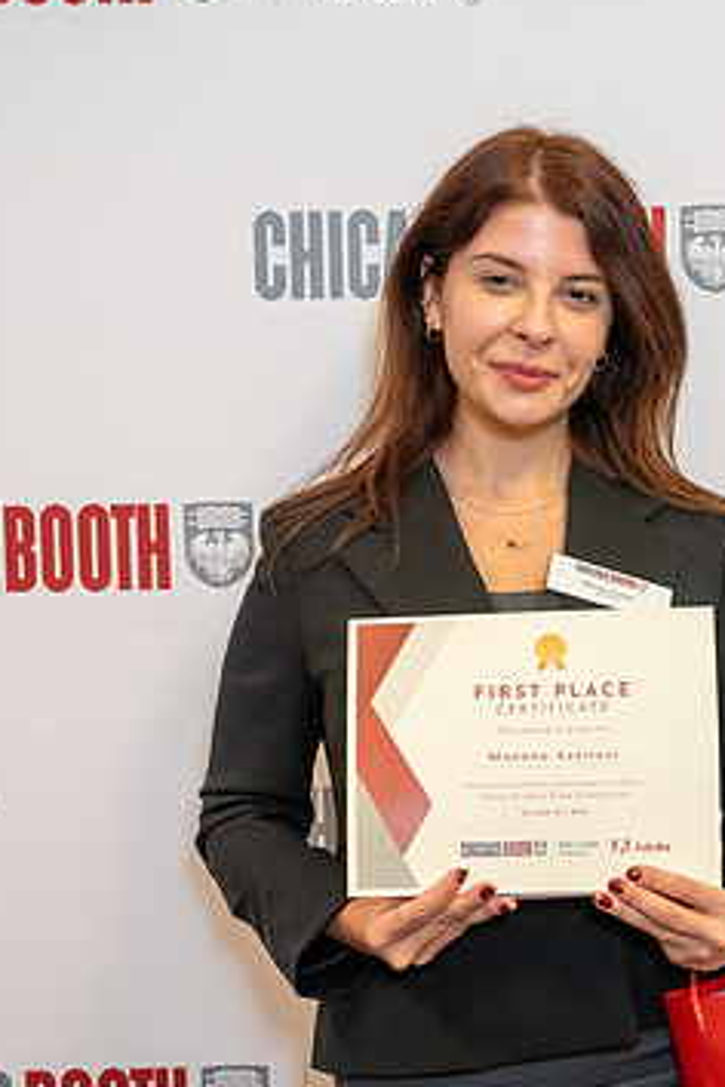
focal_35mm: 77
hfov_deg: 17.6
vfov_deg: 26.3
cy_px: 574
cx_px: 578
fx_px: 2326
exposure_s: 1/100
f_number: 4
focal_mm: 47
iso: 1600
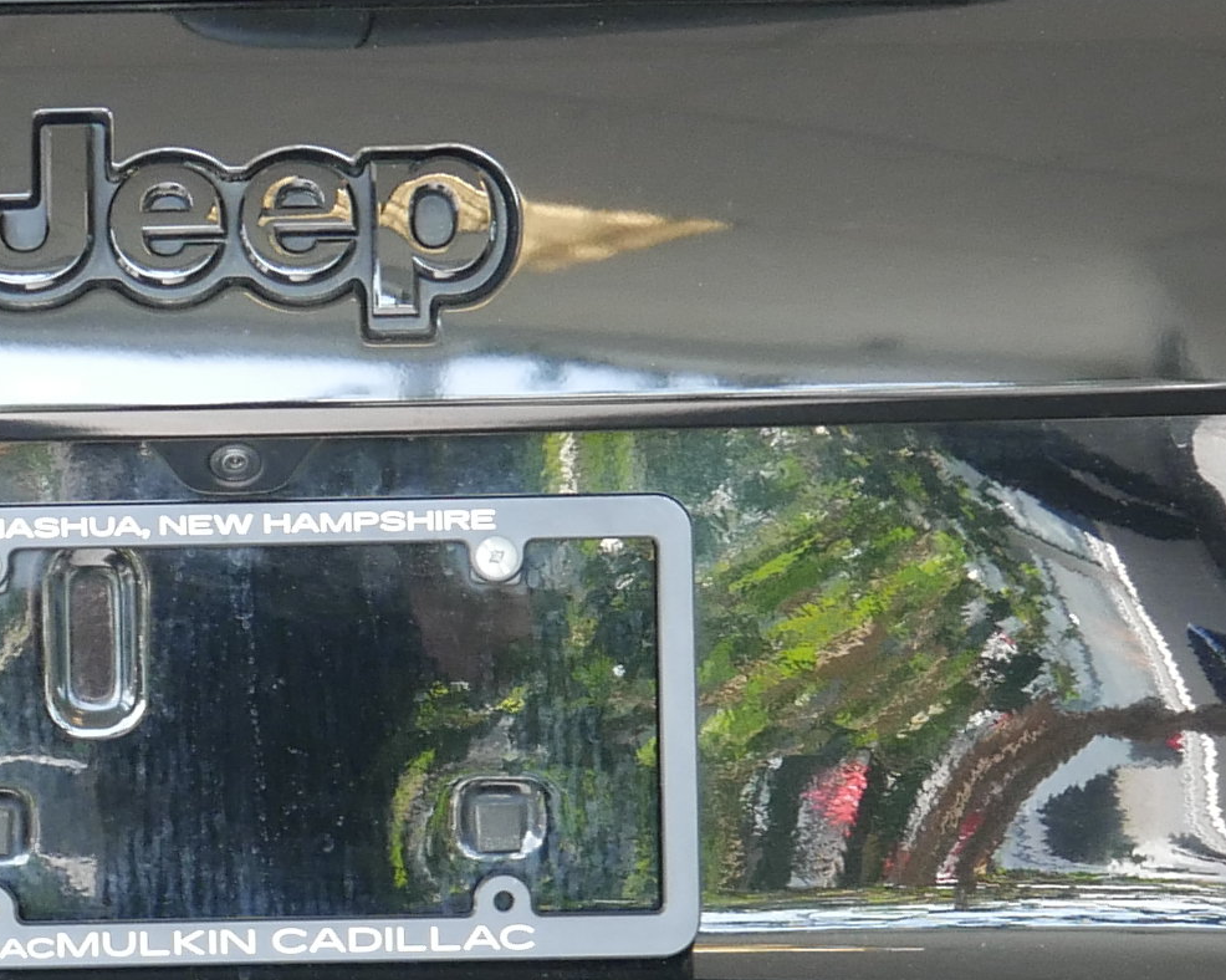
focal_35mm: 182
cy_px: 719
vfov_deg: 8.5
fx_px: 6601
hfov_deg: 10.6
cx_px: 240
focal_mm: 20
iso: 500
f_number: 4.5
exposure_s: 1/60
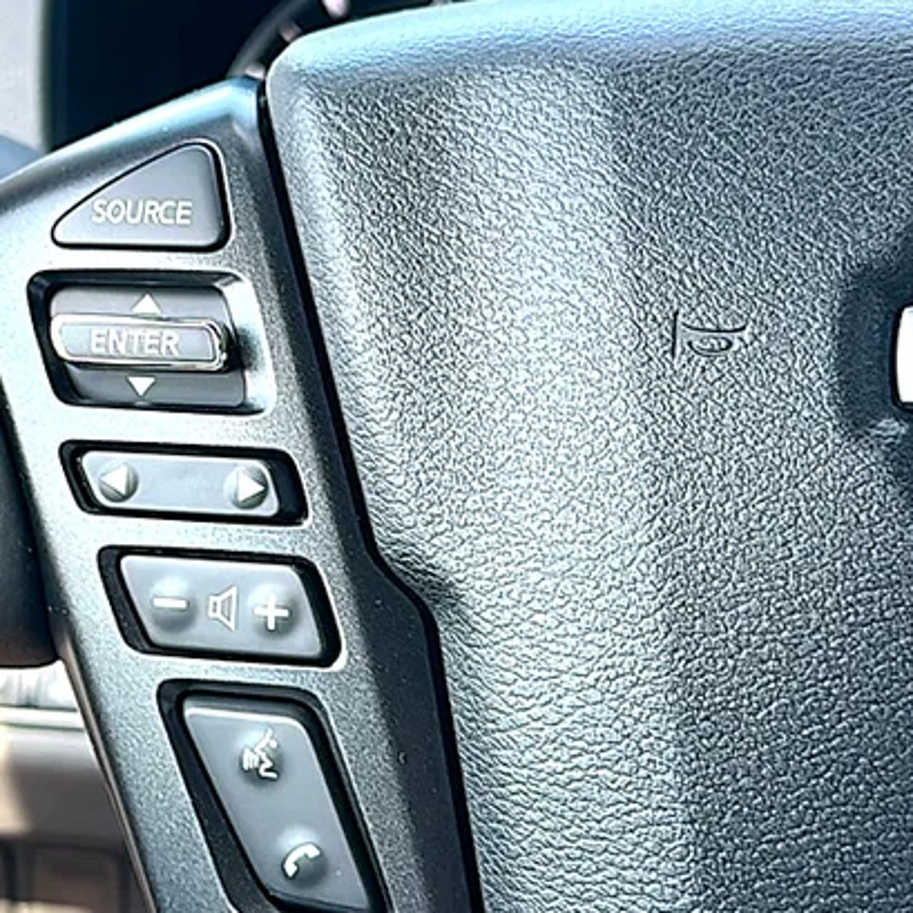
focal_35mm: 68
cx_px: 156
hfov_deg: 24.9
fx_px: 2029
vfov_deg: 25.4
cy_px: 450
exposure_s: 1/148
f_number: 1.78
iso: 64
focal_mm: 6.86
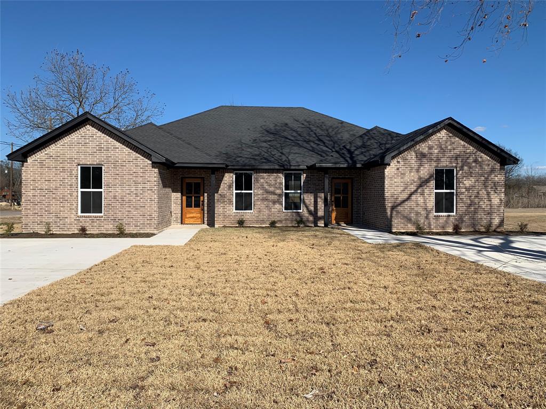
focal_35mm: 26
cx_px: 273
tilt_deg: -0.6
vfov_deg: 53.1
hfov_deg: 67.3
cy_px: 204
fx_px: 410
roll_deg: -0.6
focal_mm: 4.25
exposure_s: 1/3289
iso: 25
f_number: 1.8
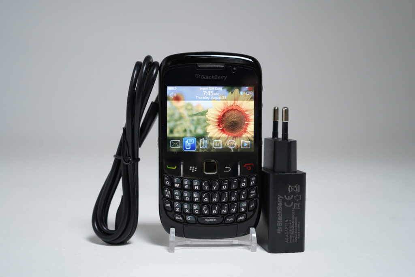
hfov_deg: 41.1
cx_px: 208
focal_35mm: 48
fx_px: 553
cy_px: 138
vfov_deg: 28.1
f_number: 5
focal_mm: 48
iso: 640
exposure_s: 1/25
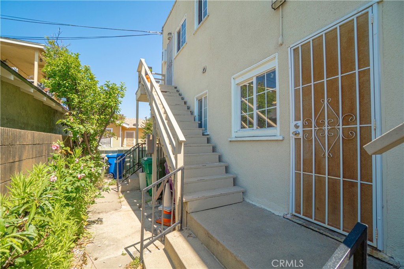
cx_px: 202
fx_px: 168
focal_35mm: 15
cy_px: 134
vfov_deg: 77.3
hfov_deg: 100.4
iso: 100
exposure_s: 1/250
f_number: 7.1
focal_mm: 10
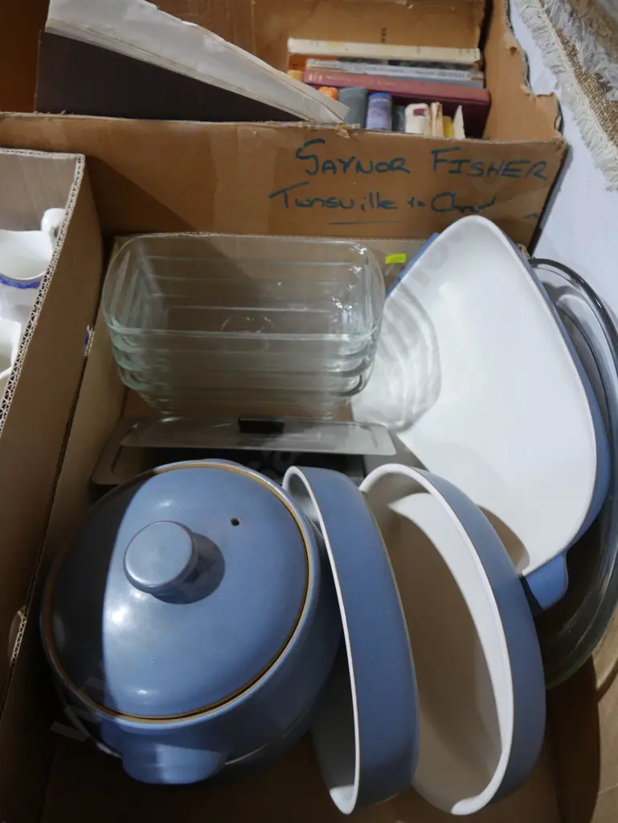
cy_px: 412
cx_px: 309
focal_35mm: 28
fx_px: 666
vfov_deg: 63.4
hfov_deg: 49.8
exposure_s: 1/60
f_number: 3.5
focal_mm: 14
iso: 1000
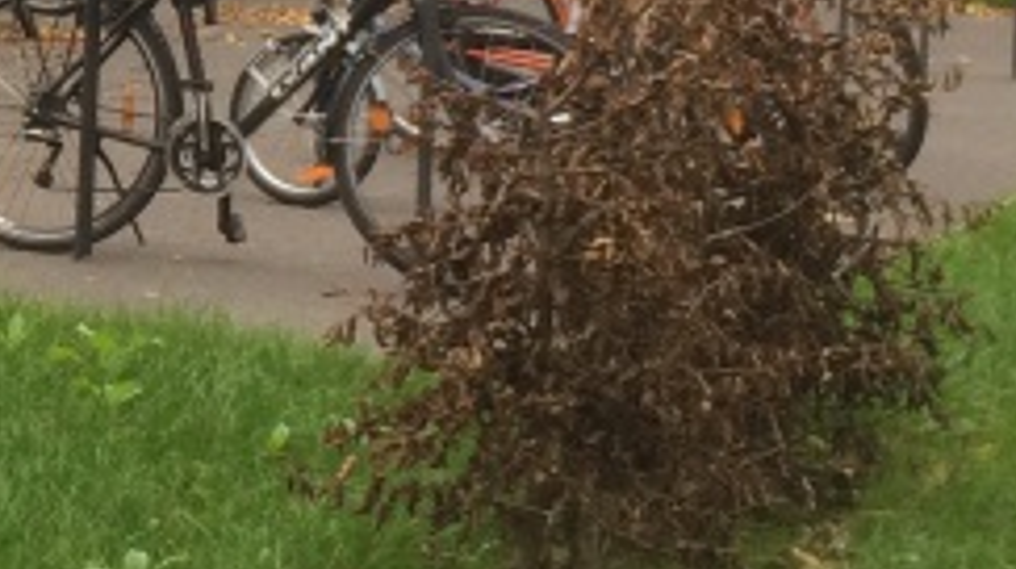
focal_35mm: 138
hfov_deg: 14.6
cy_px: -75
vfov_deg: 8.7
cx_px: -493
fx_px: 3713
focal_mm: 4.12
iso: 32
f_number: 2.2
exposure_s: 1/148
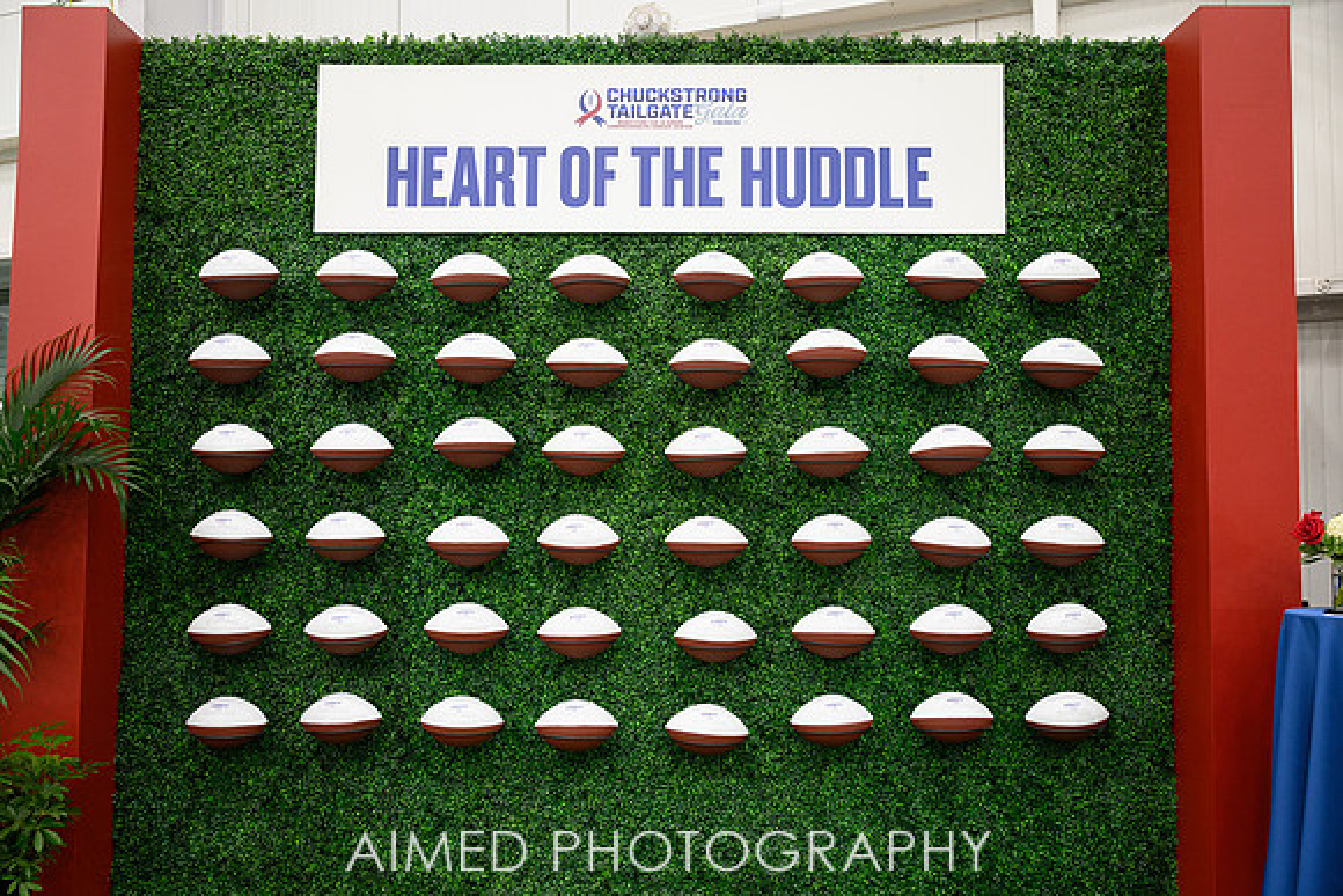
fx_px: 1175
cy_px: 448
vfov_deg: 41.7
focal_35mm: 32
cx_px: 672
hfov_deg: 59.5
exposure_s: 1/200
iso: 2000
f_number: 2.8
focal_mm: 31.5
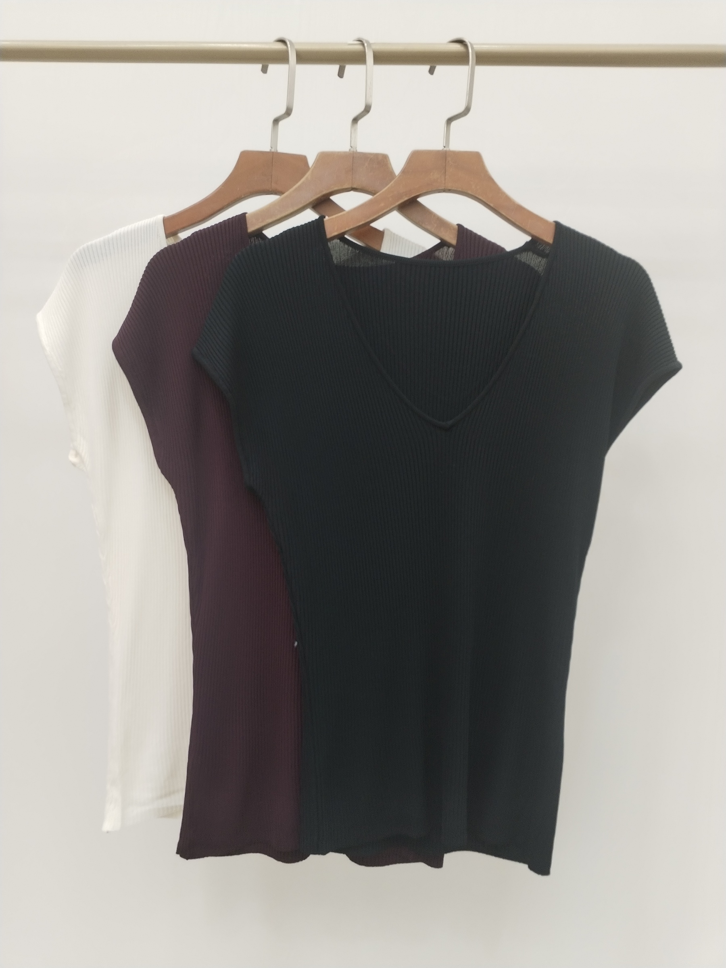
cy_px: 484
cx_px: 363
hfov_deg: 48.2
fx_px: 811
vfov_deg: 61.7
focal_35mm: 29
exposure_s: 1/50
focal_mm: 4.75
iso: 167
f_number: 1.8
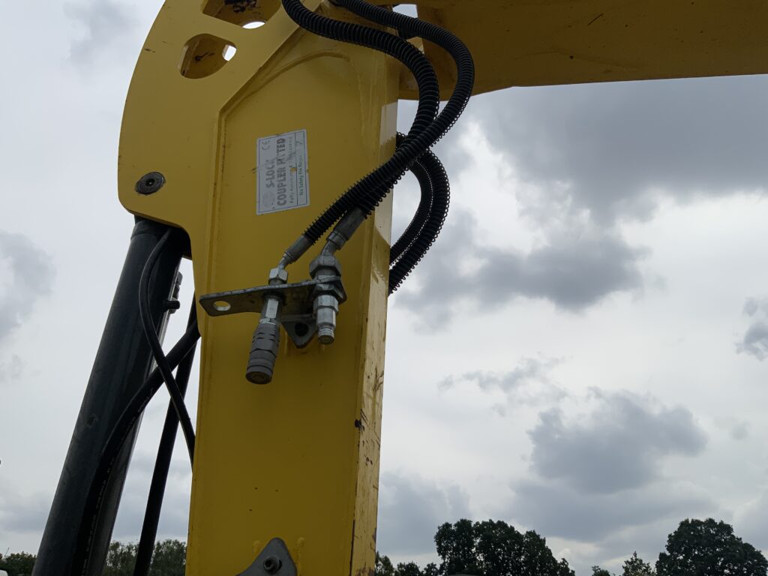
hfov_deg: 61.7
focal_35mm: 29
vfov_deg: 48.2
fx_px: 643
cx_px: 384
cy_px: 288
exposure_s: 1/4405
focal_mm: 3
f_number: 1.8
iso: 20
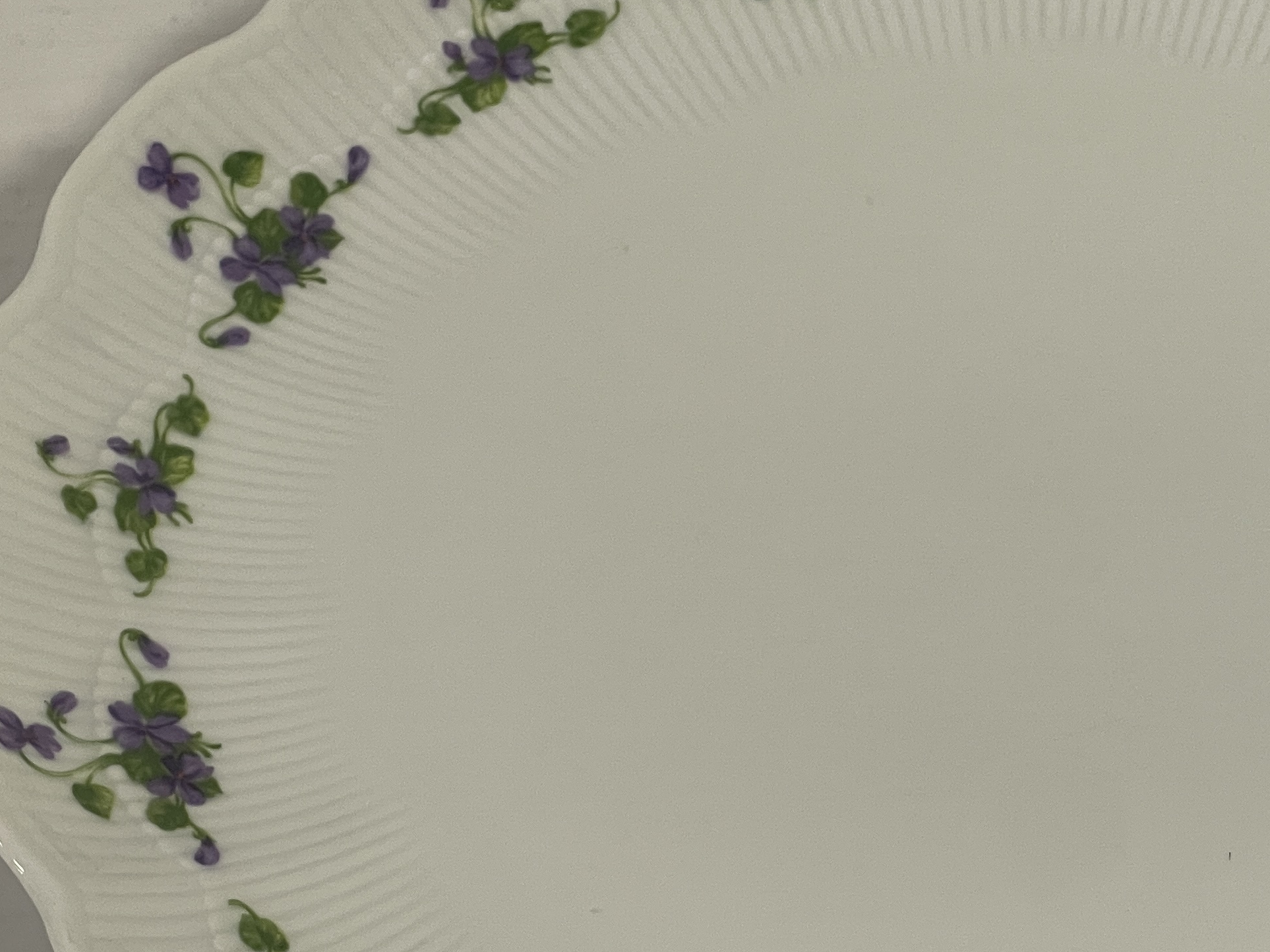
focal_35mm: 134
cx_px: 1073
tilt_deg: -48.6
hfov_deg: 14.6
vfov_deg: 11.1
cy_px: 601
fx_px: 4916
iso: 125
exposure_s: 1/50
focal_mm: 7.5
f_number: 2.2
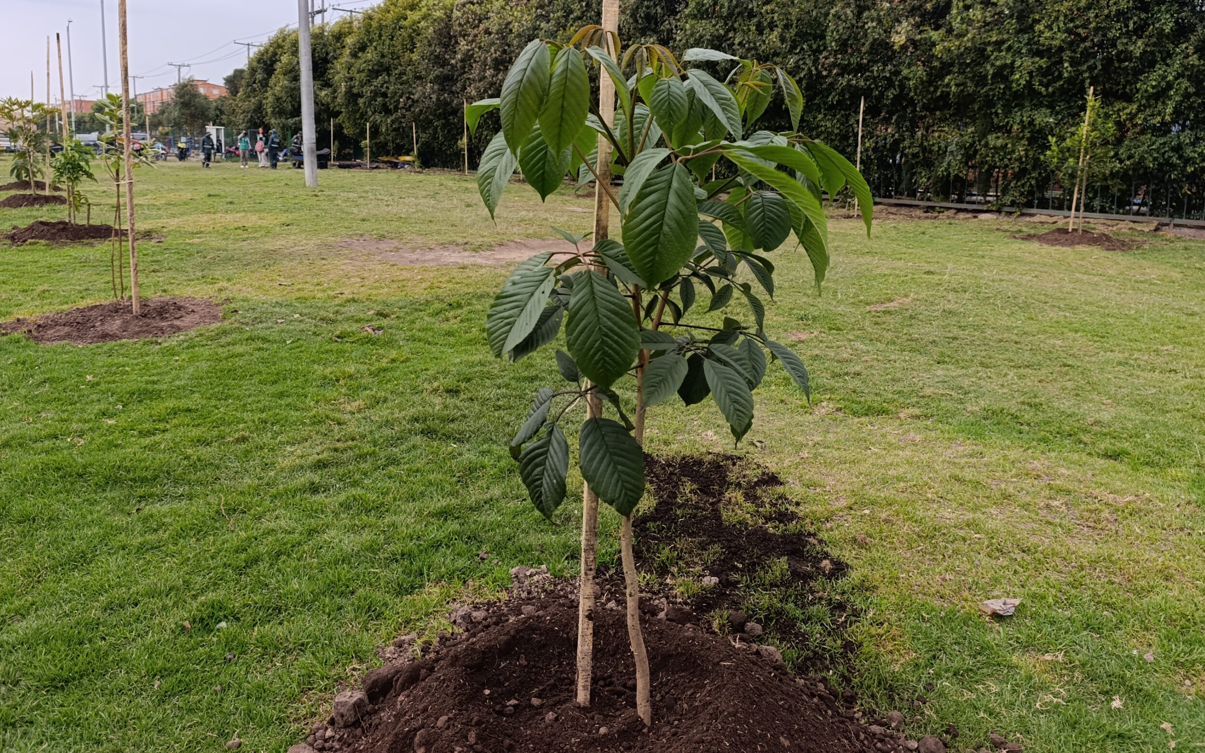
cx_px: 594
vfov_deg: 48.9
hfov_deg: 72.5
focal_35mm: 25
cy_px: 291
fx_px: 821
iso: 50
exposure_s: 1/192
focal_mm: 6.14
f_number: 1.6
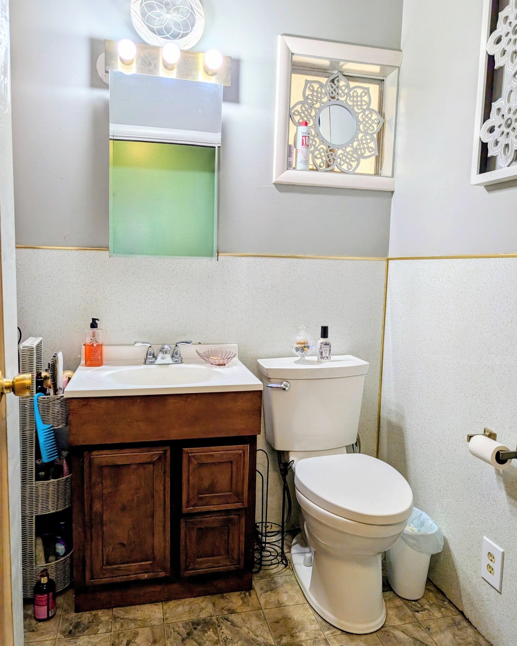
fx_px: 478
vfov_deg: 68.1
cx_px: 259
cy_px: 321
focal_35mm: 25
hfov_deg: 56.8
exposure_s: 1/128
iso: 21
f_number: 1.68
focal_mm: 6.9
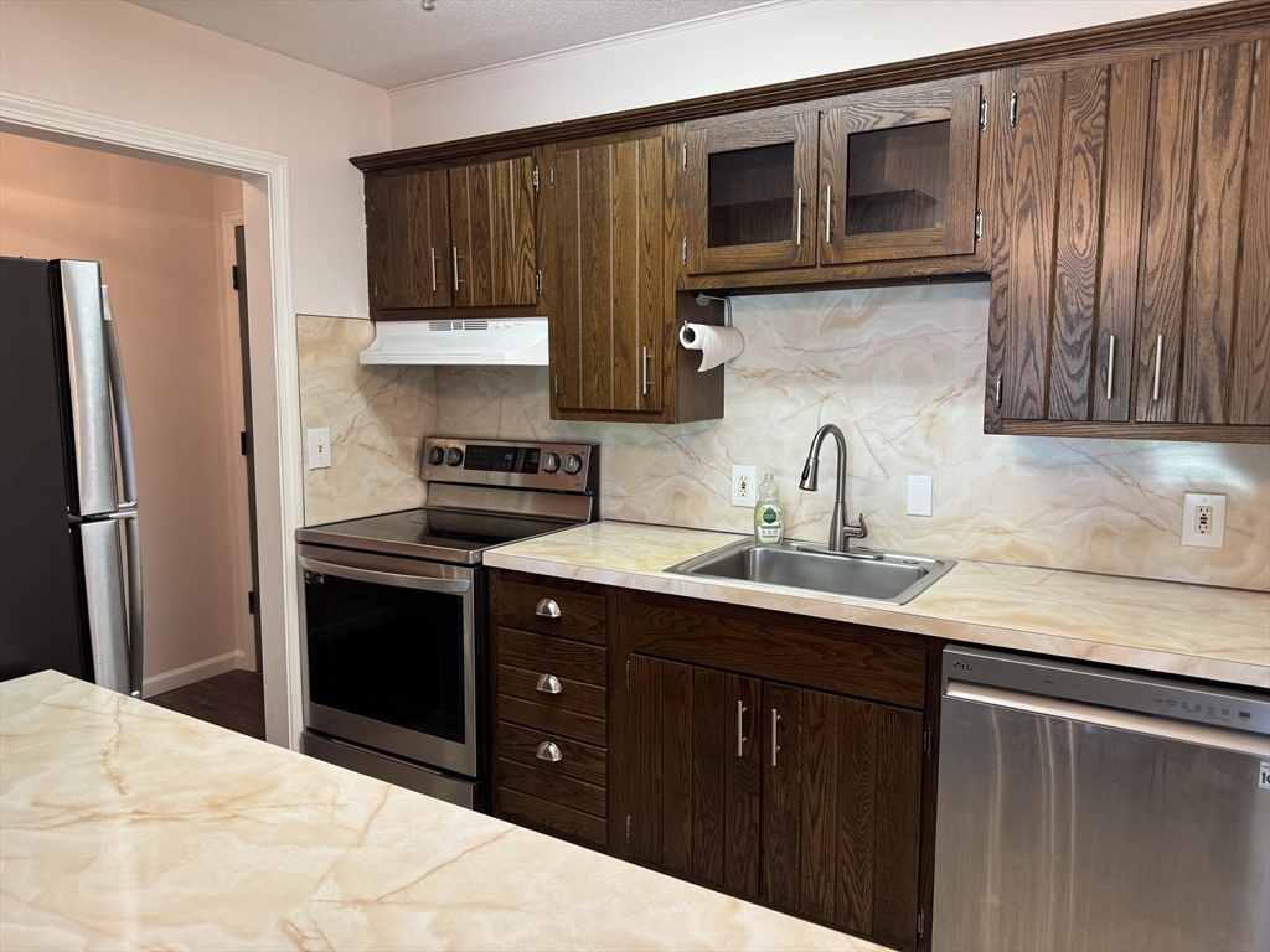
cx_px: 635
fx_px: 881
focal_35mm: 24
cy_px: 476
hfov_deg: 71.6
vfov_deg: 56.8
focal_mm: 6.76
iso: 160
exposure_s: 1/60
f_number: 1.78
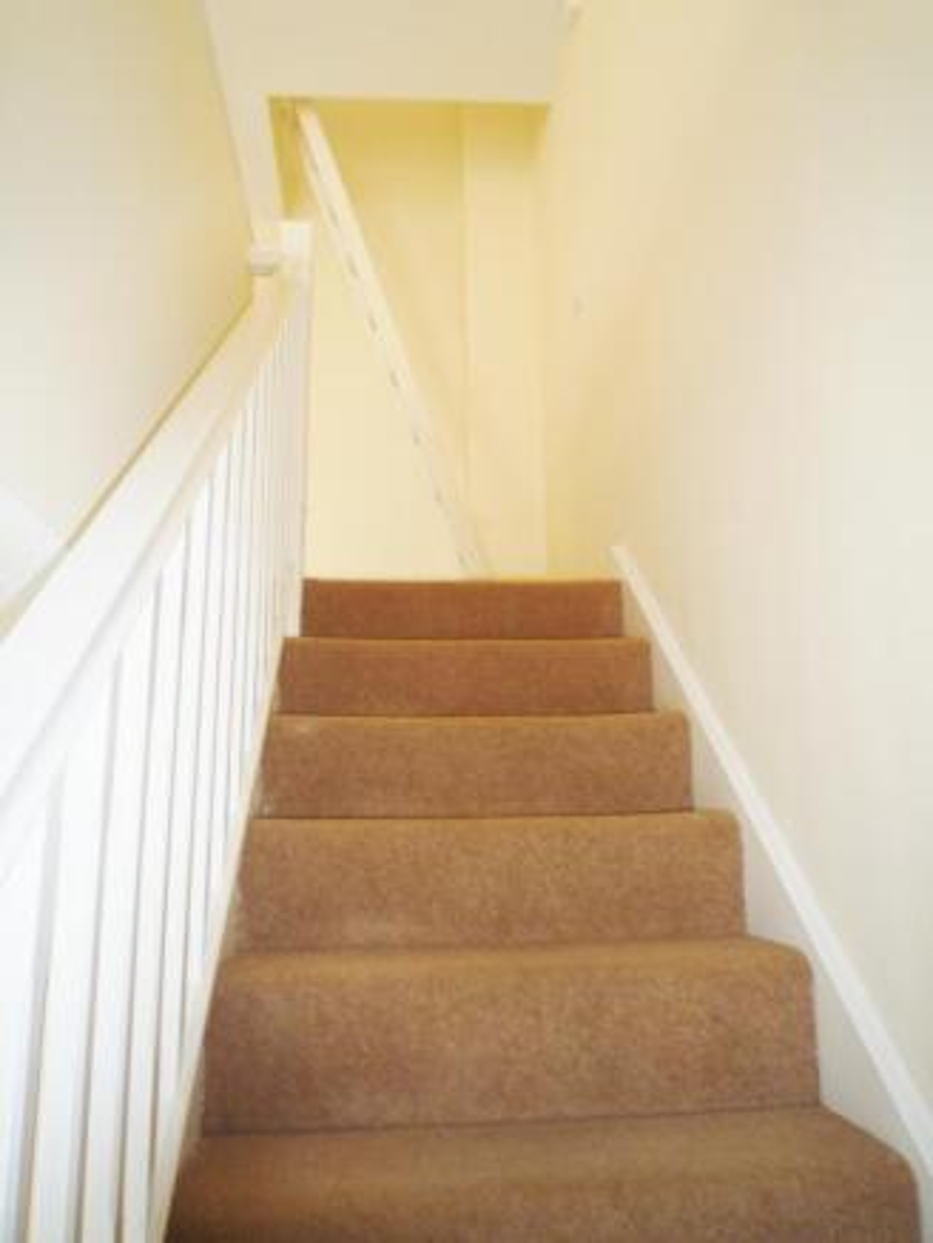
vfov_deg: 69.4
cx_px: 466
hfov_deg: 54.9
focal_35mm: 25
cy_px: 622
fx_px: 898
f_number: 2.8
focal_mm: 4.4
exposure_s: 1/30
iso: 100
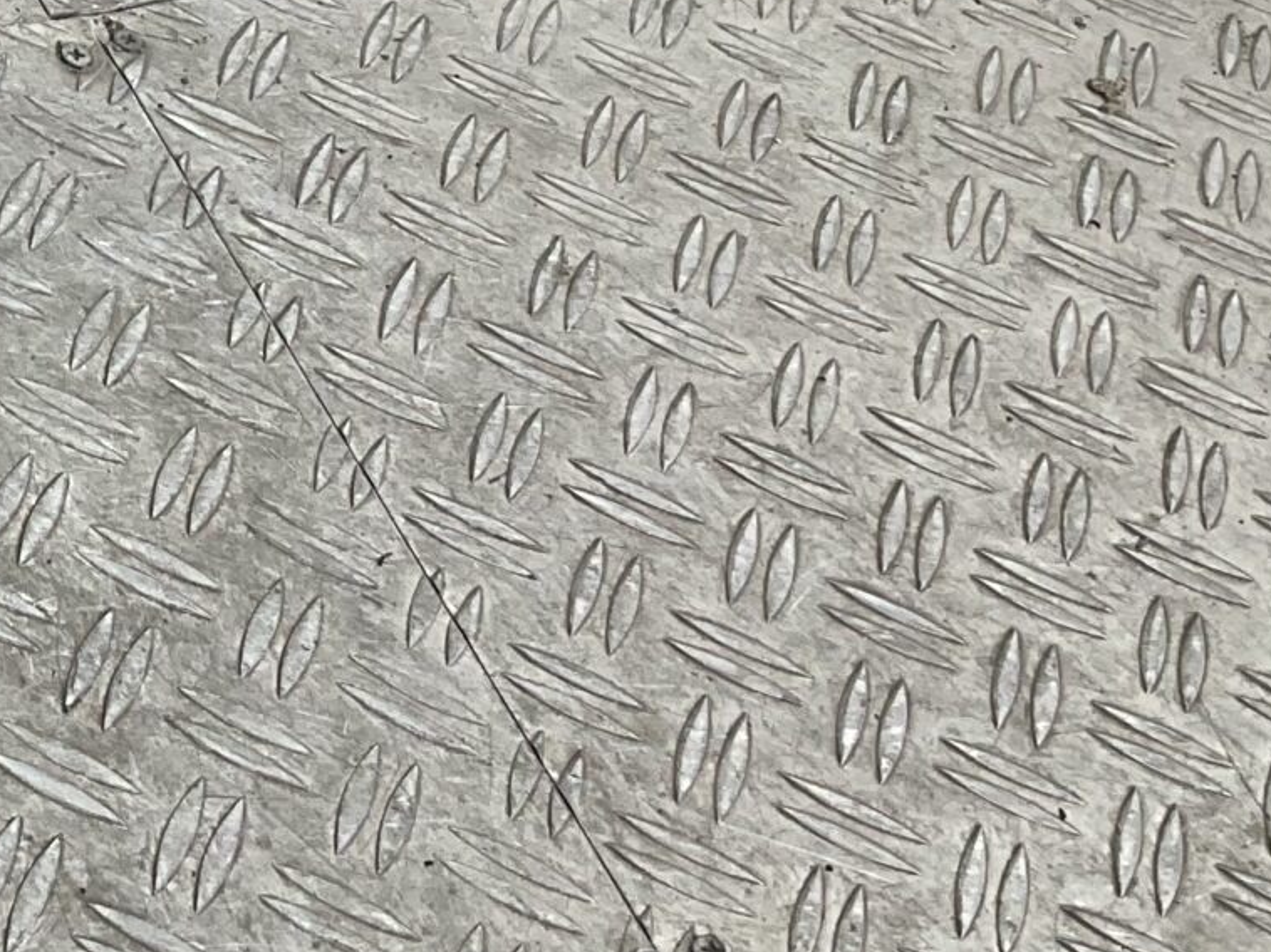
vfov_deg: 14.3
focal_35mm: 98
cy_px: -372
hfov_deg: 19.0
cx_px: -208
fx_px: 3597
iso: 16
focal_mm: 3
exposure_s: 1/127
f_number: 1.8
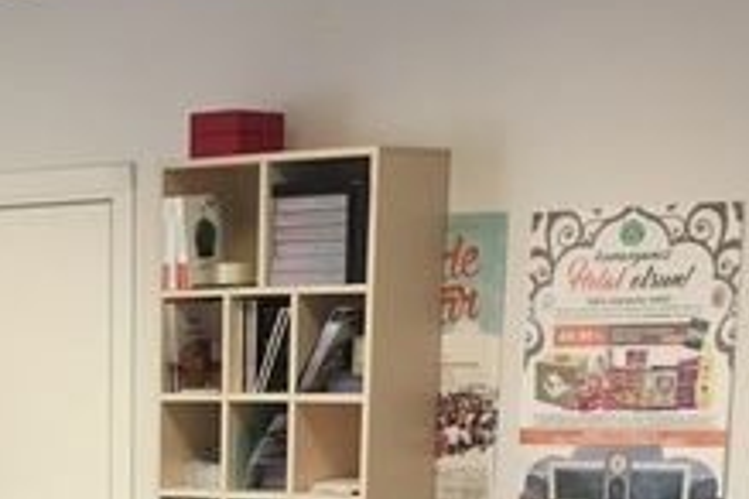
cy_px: 926
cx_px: -96
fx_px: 2288
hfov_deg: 17.9
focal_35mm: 110
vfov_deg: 11.5
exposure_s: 1/33
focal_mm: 4.15
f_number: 2.2
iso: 100
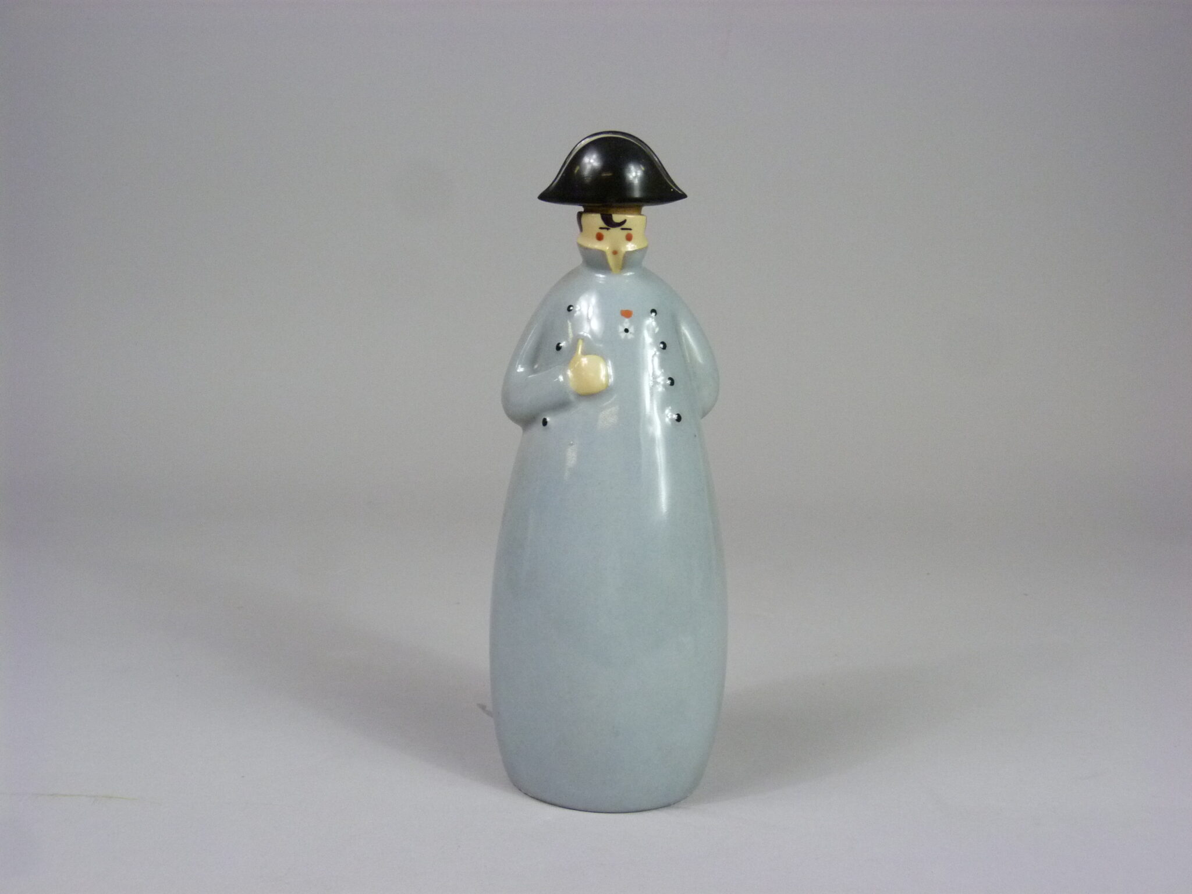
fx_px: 1515
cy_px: 447
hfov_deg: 42.9
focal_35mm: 44
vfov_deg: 32.9
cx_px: 596
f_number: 3.2
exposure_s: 1/60
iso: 400
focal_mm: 7.9
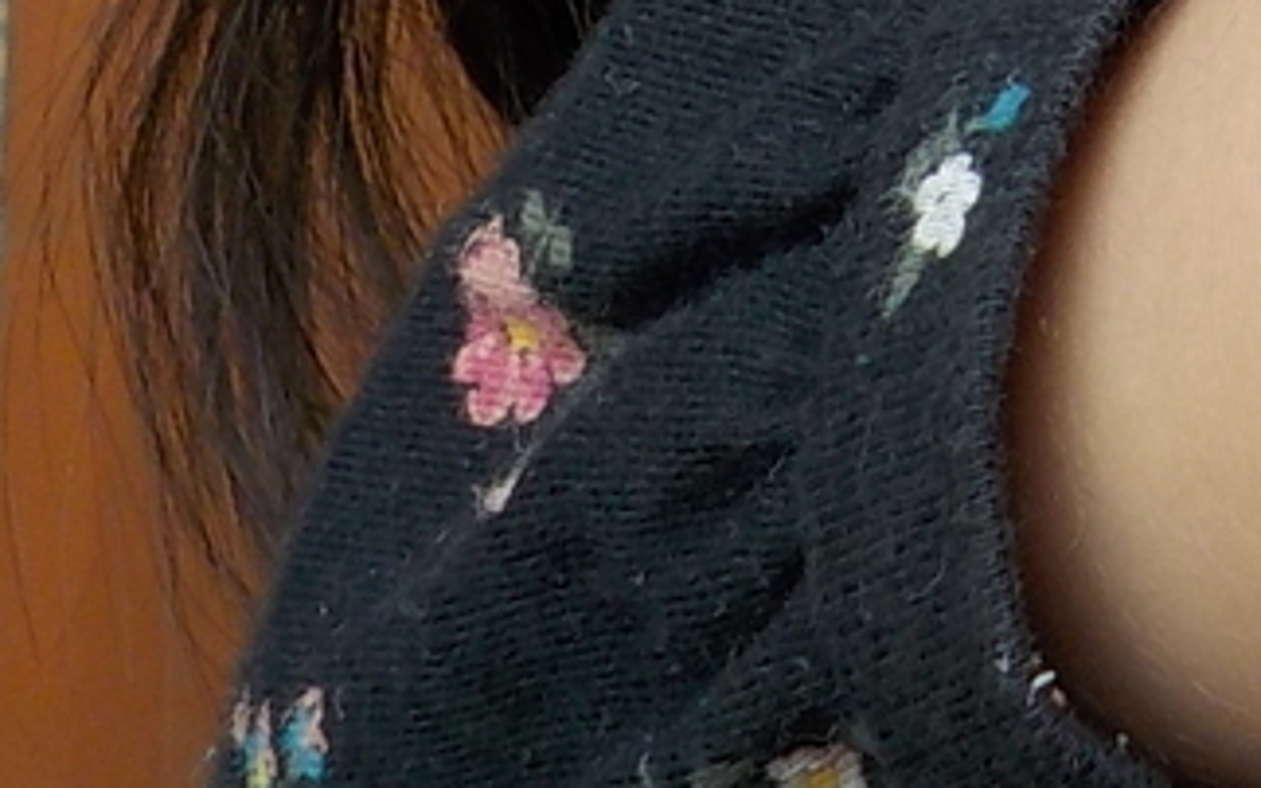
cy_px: -839
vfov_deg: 10.2
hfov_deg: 17.1
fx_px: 4056
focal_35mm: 118
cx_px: 1402
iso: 125
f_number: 3.3
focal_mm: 4.1
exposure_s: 1/320
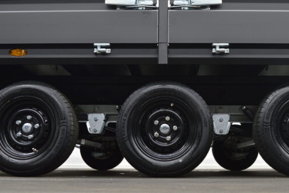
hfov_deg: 45.3
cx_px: 166
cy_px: 92
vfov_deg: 31.1
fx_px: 345
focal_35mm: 43
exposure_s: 1/2.5
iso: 100
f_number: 7.1
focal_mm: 24
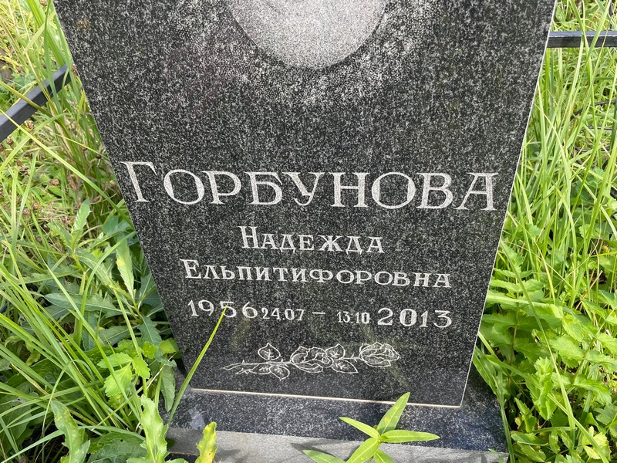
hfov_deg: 67.3
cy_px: 232
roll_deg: +3.3
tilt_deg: -41.3
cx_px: 308
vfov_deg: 53.1
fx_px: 463
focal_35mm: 26
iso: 32
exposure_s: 1/504
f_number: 1.6
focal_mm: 4.2
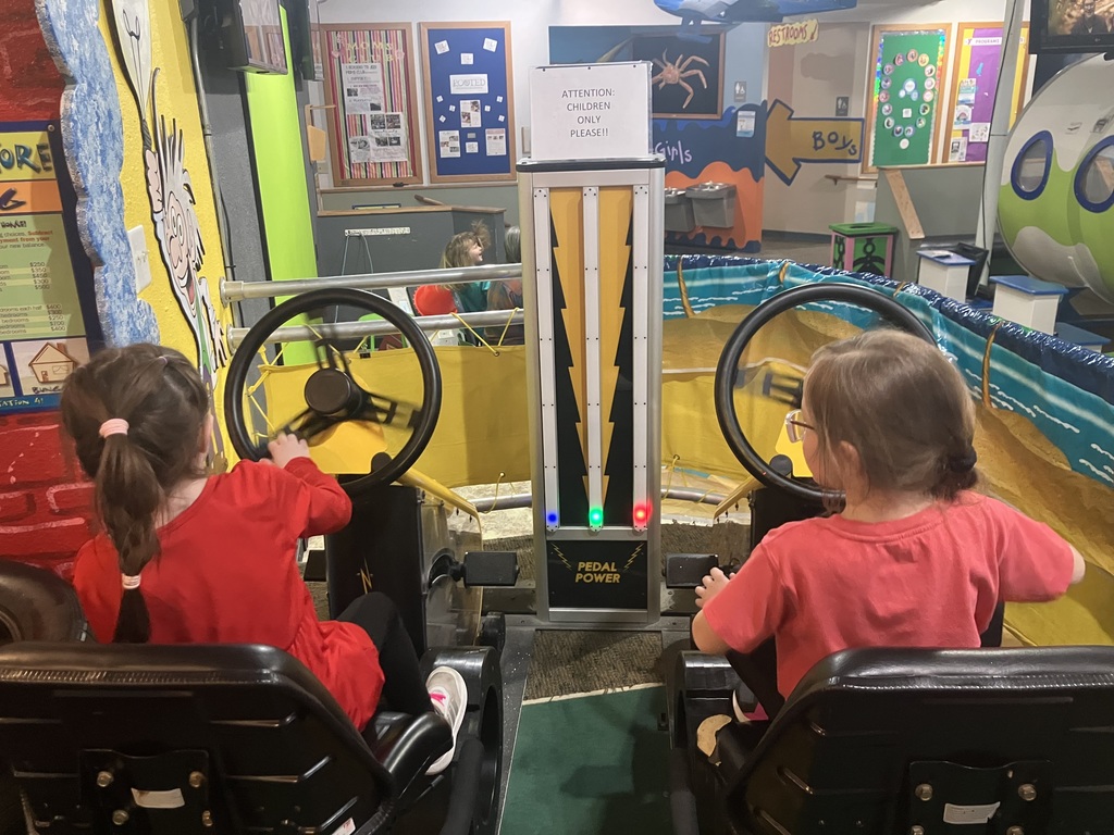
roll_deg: +1.5
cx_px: 557
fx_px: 901
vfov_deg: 49.7
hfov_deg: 63.4
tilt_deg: -19.5
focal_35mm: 28
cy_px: 418
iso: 320
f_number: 1.8
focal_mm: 3.99
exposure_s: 1/30
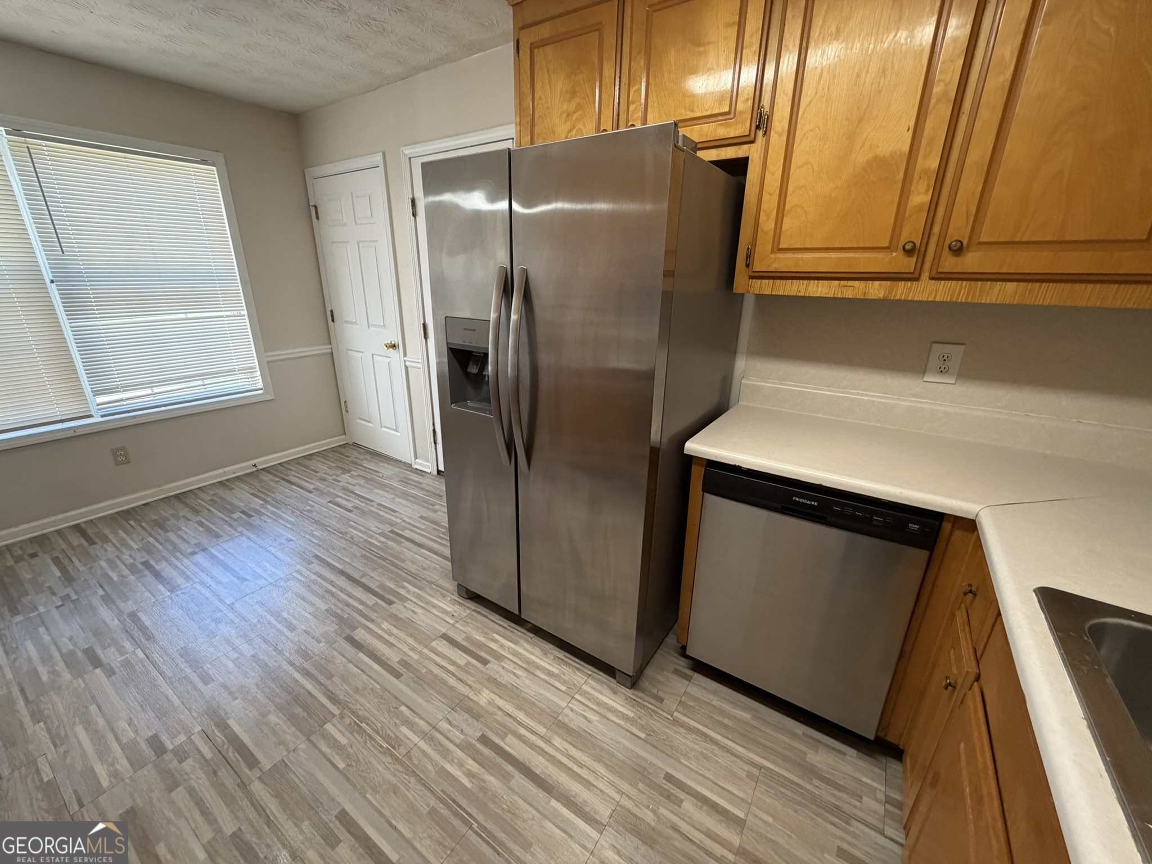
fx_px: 466
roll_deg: +0.8
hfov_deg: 102.1
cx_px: 576
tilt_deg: -19.6
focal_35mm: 14
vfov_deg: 85.7
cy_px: 432
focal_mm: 2.22
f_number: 2.2
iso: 320
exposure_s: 1/120
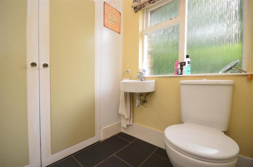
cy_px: 84
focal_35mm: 15
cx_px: 126
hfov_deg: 100.5
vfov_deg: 77.0
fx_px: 105
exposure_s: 1/15
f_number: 7.1
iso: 400
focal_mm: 10
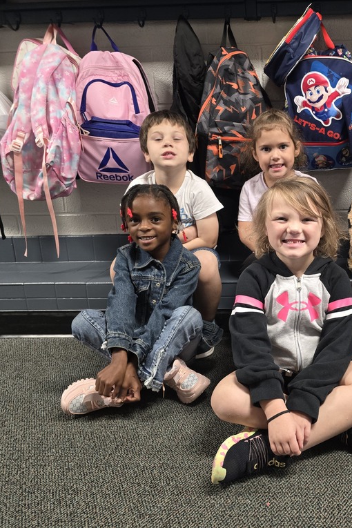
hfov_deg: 38.8
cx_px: 304
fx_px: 469
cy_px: 264
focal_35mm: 32
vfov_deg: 58.7
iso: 500
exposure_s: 1/60
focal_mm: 6.3
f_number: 1.7
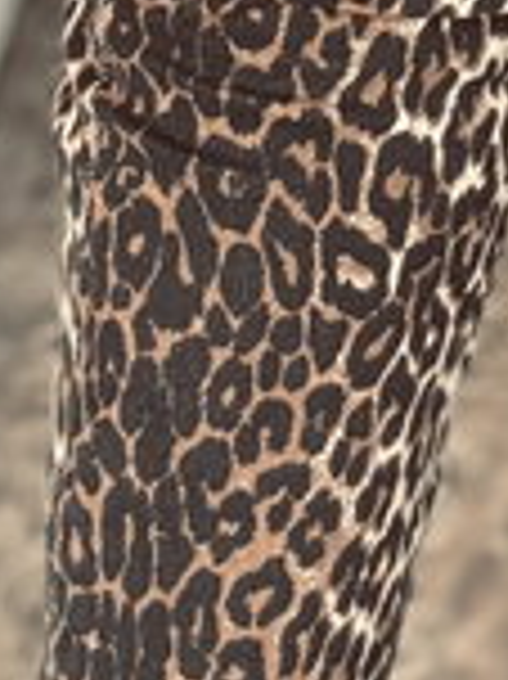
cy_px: -457
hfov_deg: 13.8
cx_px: 441
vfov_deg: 16.3
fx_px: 2077
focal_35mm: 106
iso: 160
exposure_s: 1/60
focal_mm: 2.69
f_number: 1.9
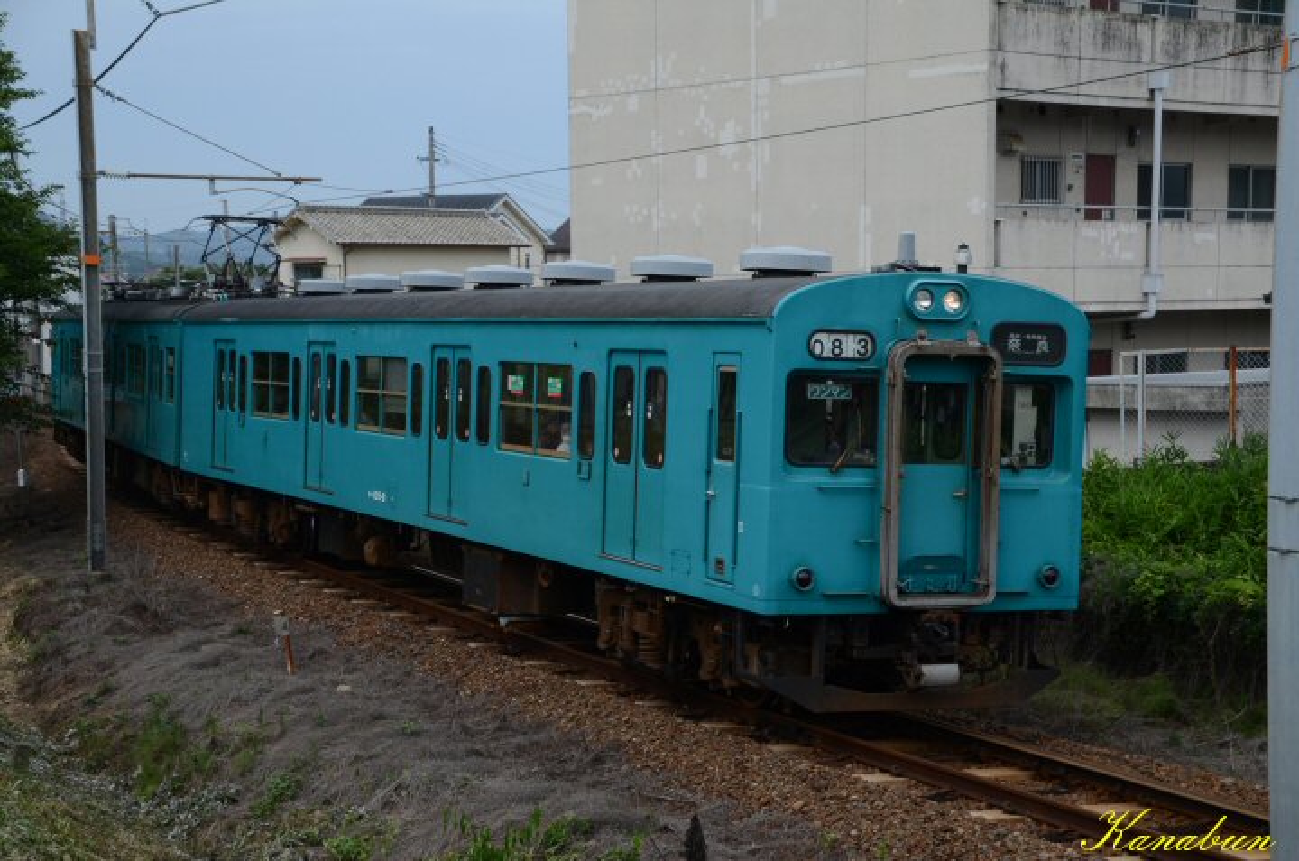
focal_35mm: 63
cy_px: 430
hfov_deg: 32.0
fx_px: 2269
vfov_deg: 21.5
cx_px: 650
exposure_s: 1/1600
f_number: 6.3
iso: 400
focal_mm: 42
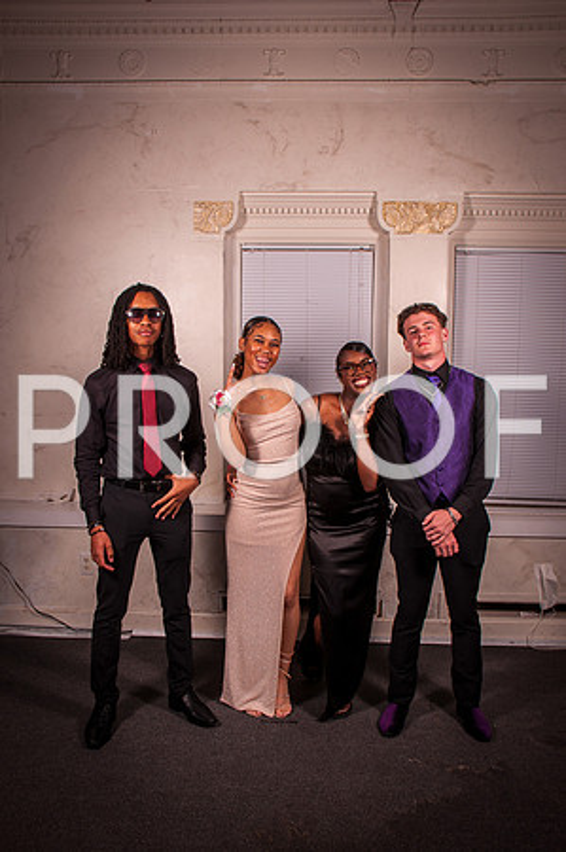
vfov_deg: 55.2
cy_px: 426
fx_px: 815
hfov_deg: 38.3
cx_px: 283
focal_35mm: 34
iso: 200
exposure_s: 1/125
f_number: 14
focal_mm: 23
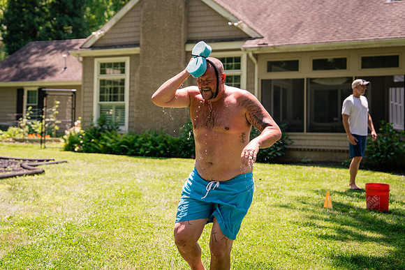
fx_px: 686
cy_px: 102
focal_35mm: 61
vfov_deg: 22.2
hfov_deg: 32.7
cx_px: 153
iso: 250
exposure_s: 1/1250
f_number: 2.8
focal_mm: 49
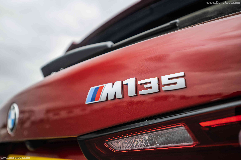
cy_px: 80
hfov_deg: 61.9
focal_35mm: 30
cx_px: 120
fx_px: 201
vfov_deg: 43.6
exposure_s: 1/320
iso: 320
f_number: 4
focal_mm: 30
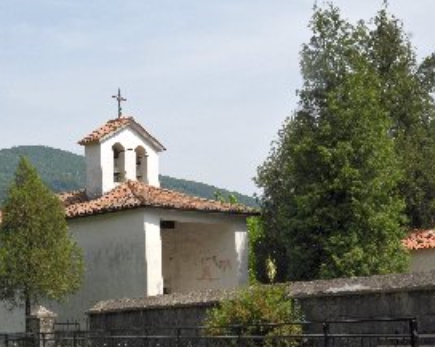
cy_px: 203
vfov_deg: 20.6
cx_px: 118
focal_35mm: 74
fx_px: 952
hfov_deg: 25.5
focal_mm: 32
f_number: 13
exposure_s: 1/320
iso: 400
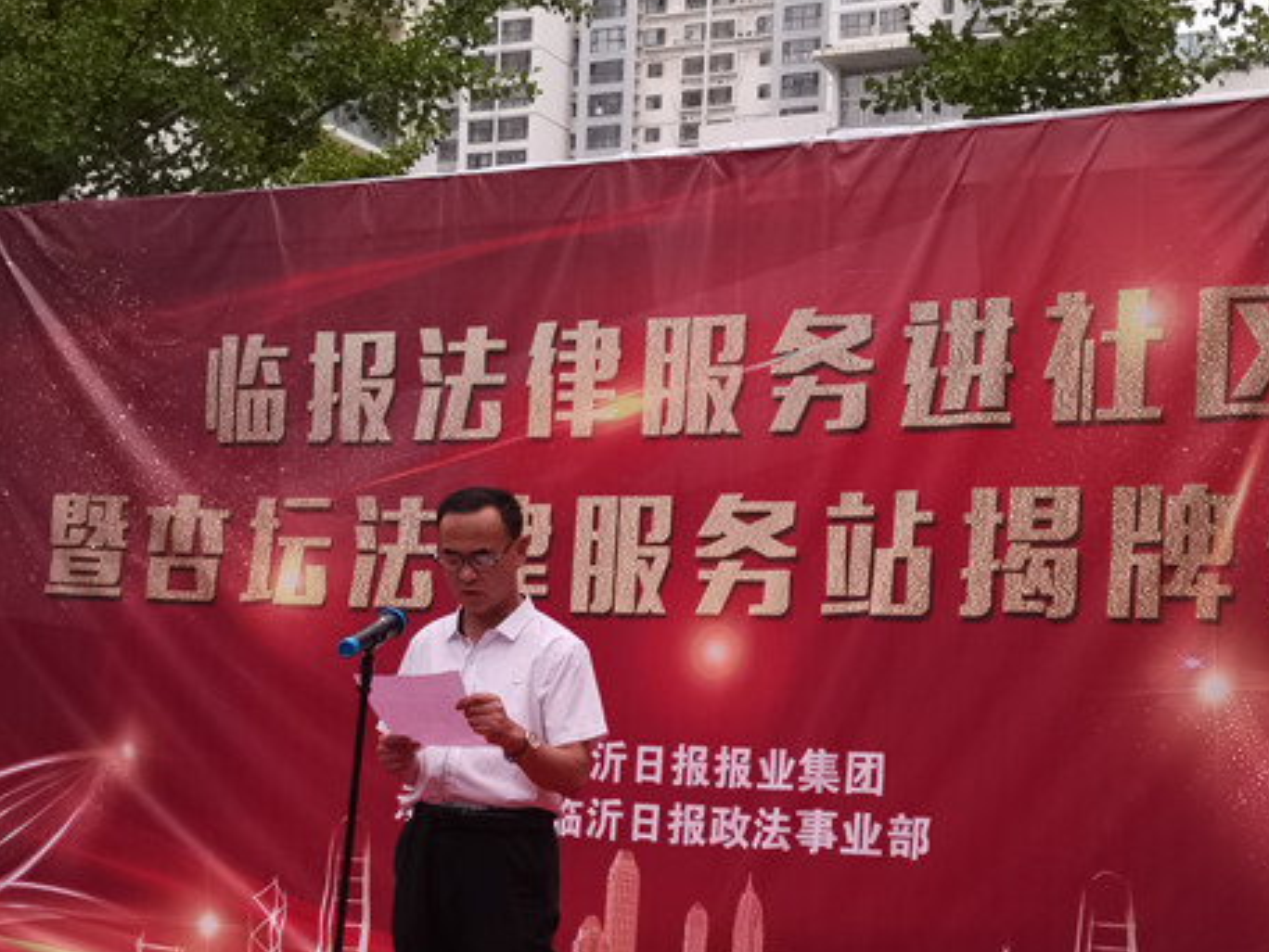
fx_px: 2016
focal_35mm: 55
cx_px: 735
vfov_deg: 26.4
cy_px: 644
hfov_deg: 34.9
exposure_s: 1/469
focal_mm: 5.58
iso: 50
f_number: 1.8
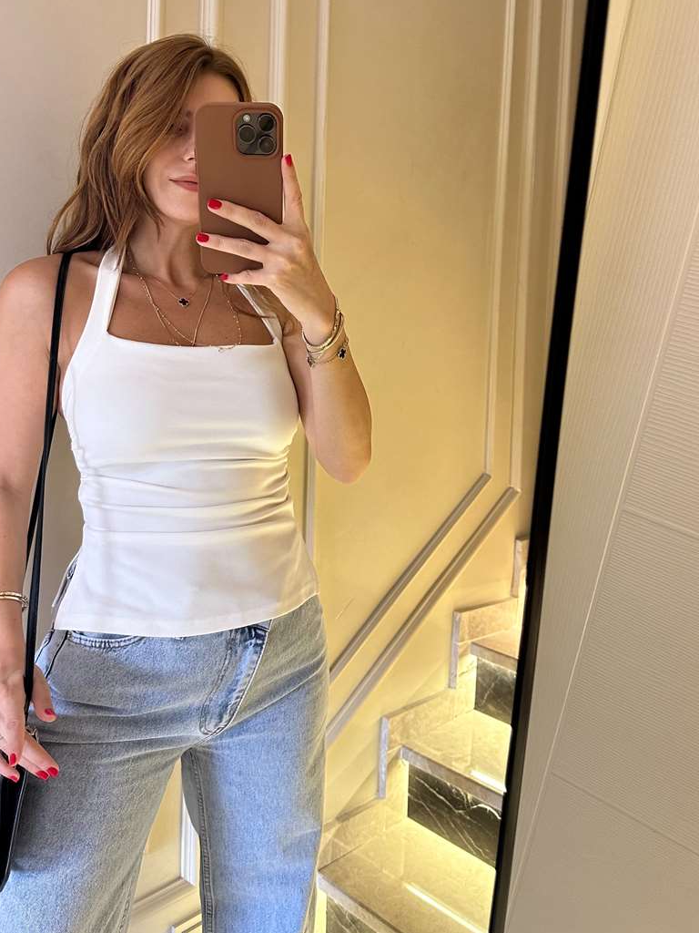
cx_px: 335
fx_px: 808
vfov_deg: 59.4
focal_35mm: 30
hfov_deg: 46.8
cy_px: 371
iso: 320
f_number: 1.78
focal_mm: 6.86
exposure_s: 1/60
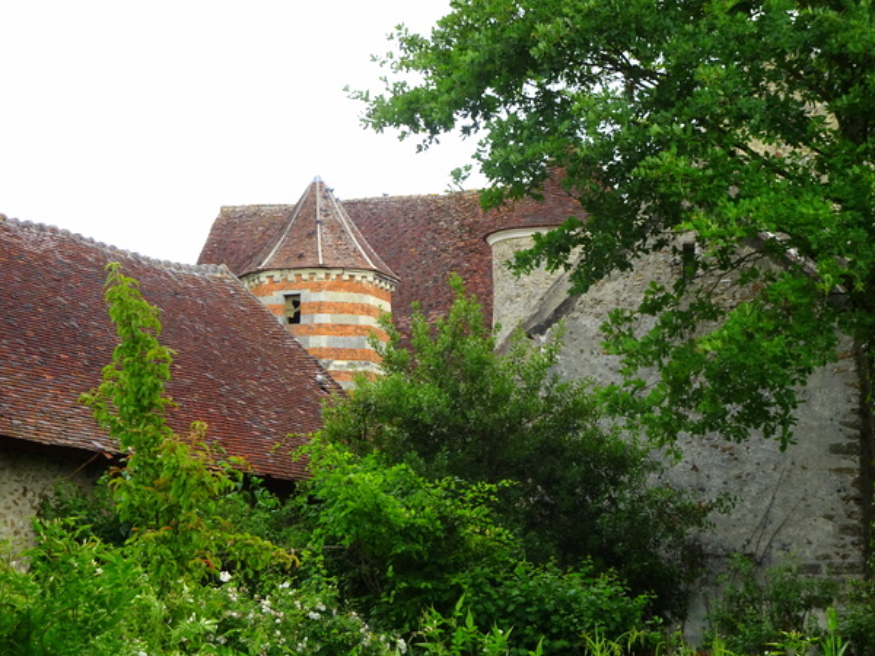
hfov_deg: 20.4
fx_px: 2427
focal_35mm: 96
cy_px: 321
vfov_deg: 15.4
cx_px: 465
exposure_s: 1/125
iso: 80
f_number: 5
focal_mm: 15.45
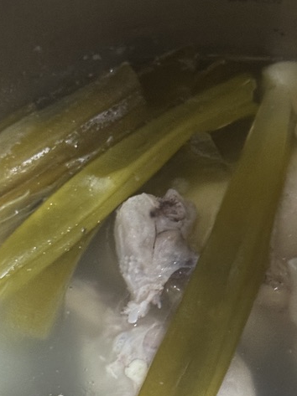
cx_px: 216
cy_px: 368
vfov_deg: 18.6
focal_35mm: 104
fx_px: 1191
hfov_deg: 14.2
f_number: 1.78
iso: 400
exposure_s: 1/40
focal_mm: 6.76
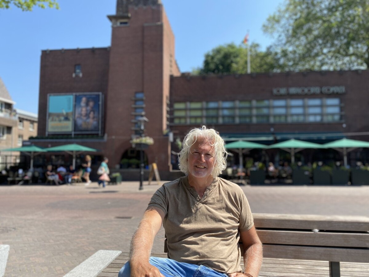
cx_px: 184
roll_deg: +0.4
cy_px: 138
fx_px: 277
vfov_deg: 53.1
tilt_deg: +4.0
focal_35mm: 26
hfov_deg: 67.3
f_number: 1.8
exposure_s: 1/1377
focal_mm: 4.25
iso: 32
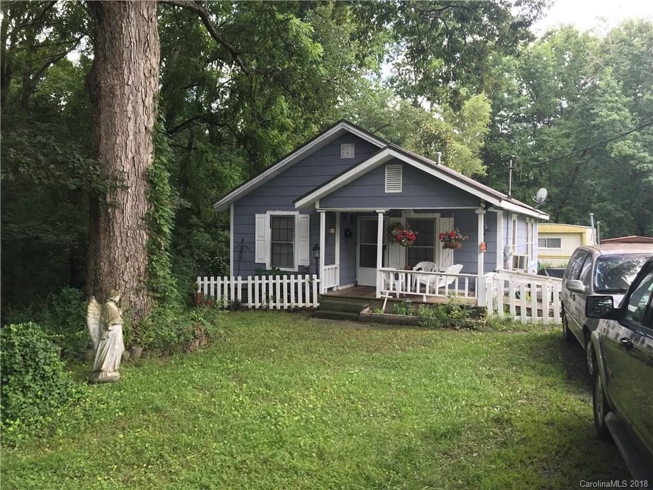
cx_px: 326
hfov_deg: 63.4
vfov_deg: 49.7
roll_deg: -1.3
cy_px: 245
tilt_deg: -3.0
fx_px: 528
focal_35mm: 28
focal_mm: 3.99
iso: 20
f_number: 1.8
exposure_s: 1/114
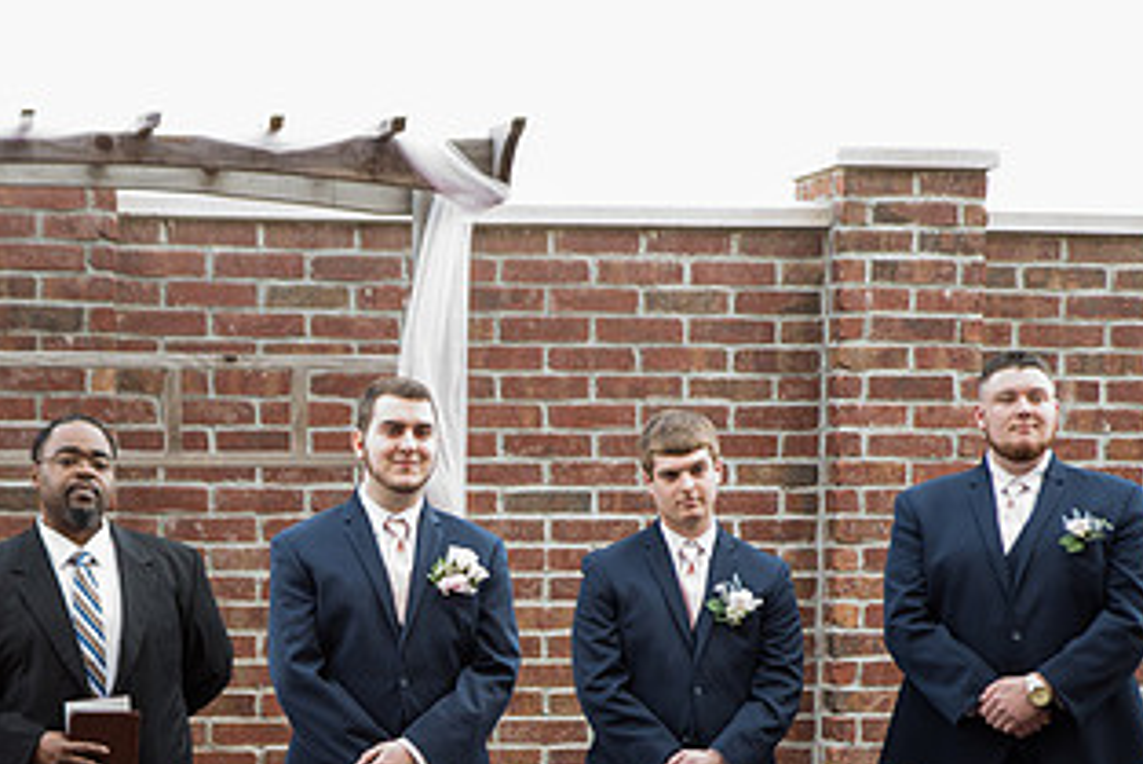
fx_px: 3653
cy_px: 674
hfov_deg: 17.7
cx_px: 292
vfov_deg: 11.9
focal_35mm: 115
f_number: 2.8
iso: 500
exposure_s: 1/200
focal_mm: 62
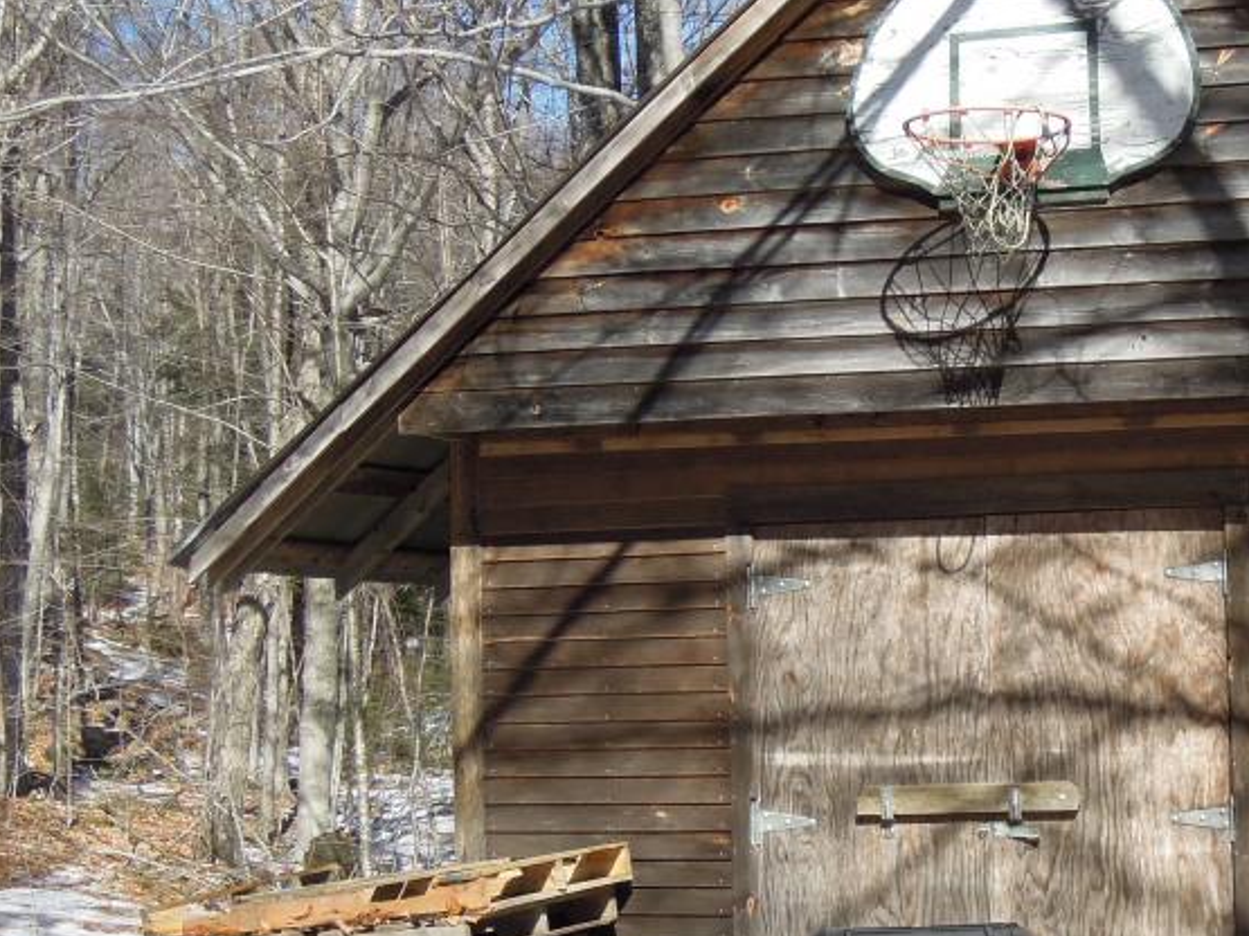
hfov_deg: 23.3
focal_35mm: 83
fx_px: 2994
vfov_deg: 17.7
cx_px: 929
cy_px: 603
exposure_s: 1/800
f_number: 3.5
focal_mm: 8.1
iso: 160
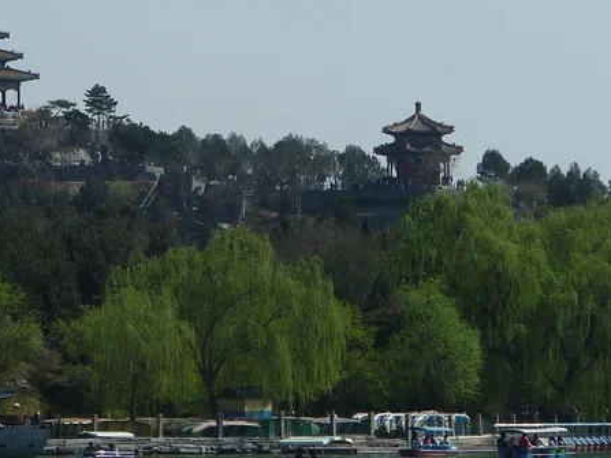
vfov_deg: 4.0
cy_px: 135
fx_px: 6635
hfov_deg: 5.3
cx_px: 149
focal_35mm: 376
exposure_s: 1/500
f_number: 5.6
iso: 80
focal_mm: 34.4
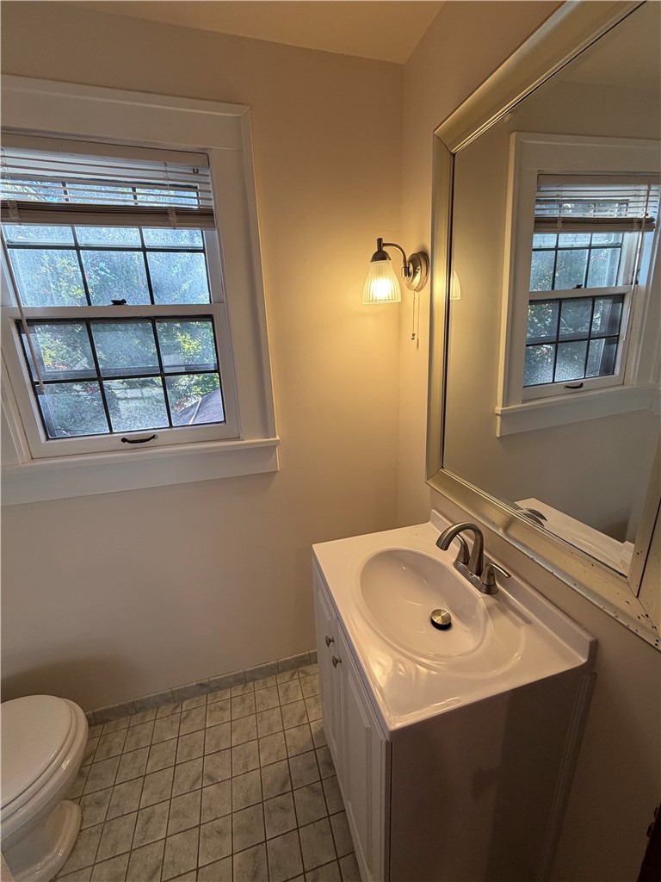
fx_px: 356
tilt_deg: -16.6
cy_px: 441
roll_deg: +1.9
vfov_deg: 102.1
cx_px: 330
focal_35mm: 14
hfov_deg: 85.7
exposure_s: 1/120
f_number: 2.2
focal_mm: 2.22
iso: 125
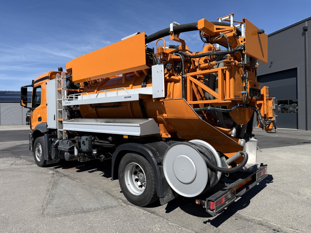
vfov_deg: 56.8
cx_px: 156
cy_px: 116
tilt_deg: -0.3
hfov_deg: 71.6
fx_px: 216
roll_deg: +0.5
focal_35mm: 24
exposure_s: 1/4975
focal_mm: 6.76
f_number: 1.78
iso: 80
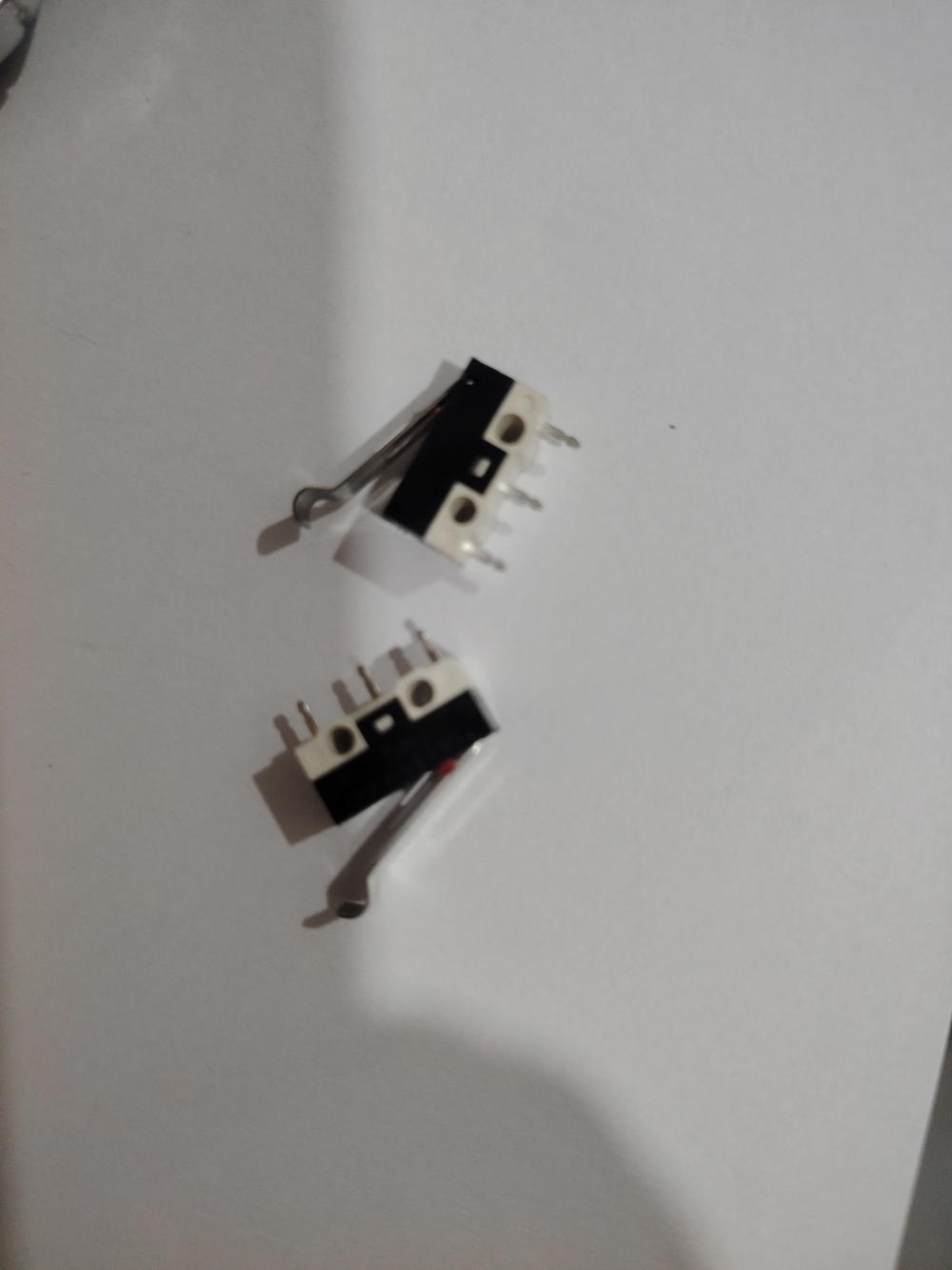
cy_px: 635
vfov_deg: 71.6
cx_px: 476
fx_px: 880
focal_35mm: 24
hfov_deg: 56.8
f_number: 1.75
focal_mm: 5.25
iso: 395
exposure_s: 1/33.3
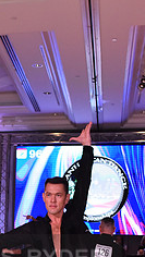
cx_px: -28
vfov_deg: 20.9
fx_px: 669
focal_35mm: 98
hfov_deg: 12.1
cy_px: 271
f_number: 7.1
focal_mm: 38
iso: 2500
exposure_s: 1/320
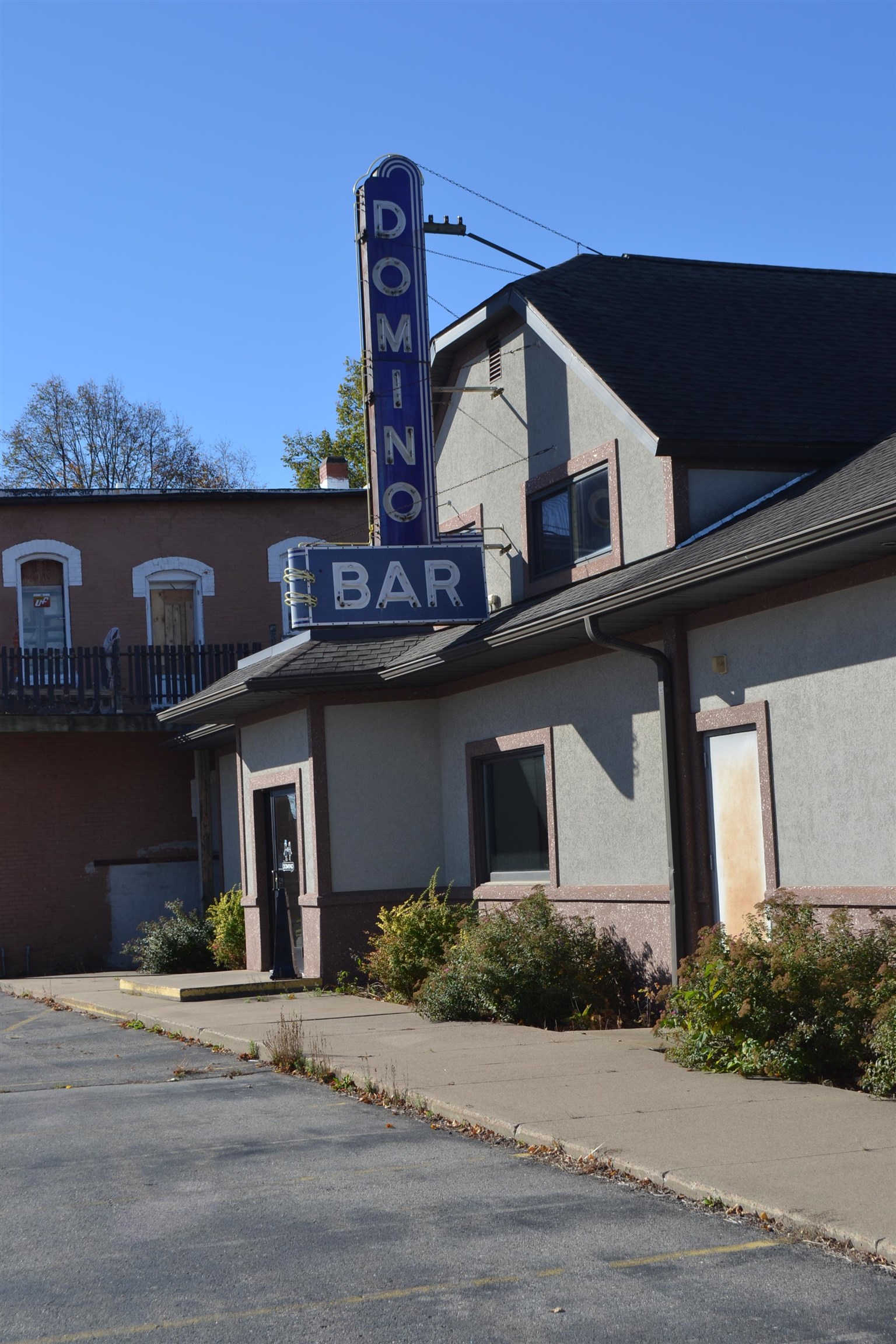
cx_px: 448
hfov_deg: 25.8
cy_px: 672
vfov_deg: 37.9
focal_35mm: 52
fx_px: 1960
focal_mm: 35
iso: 100
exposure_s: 1/200
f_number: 7.1
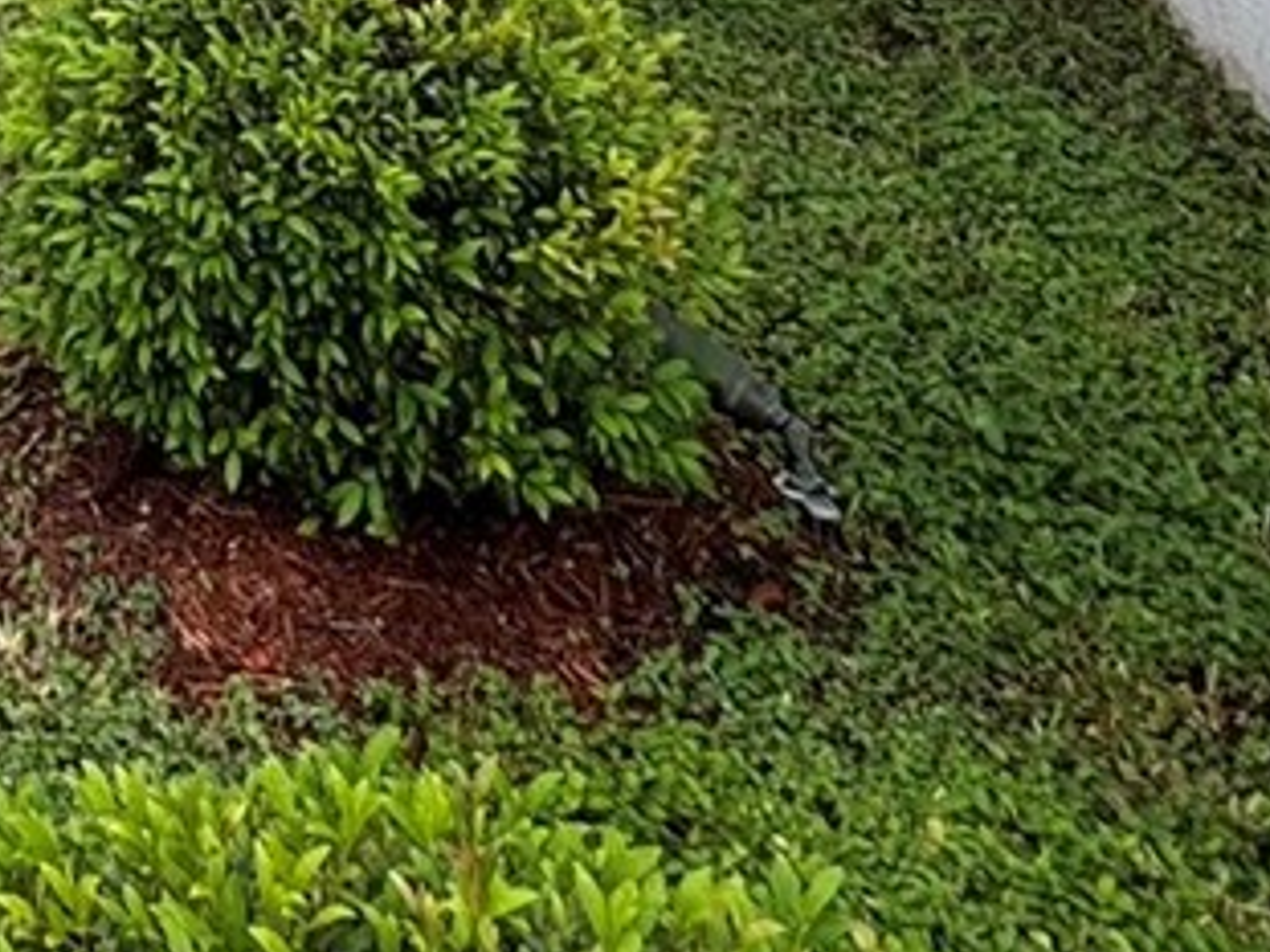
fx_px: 2641
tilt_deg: +3.5
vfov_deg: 14.3
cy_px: -1291
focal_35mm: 72
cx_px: -678
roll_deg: -0.9
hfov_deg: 22.0
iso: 40
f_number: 2.2
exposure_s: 1/123
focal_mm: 2.22
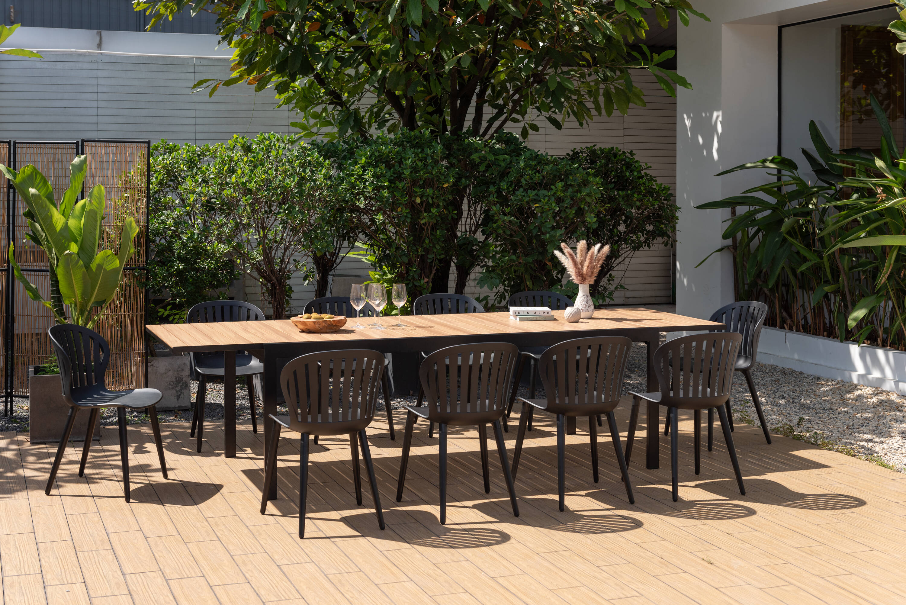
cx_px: 453
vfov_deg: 28.1
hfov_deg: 41.1
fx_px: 1208
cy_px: 302
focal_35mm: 48
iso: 100
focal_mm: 48
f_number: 5.6
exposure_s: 1/640
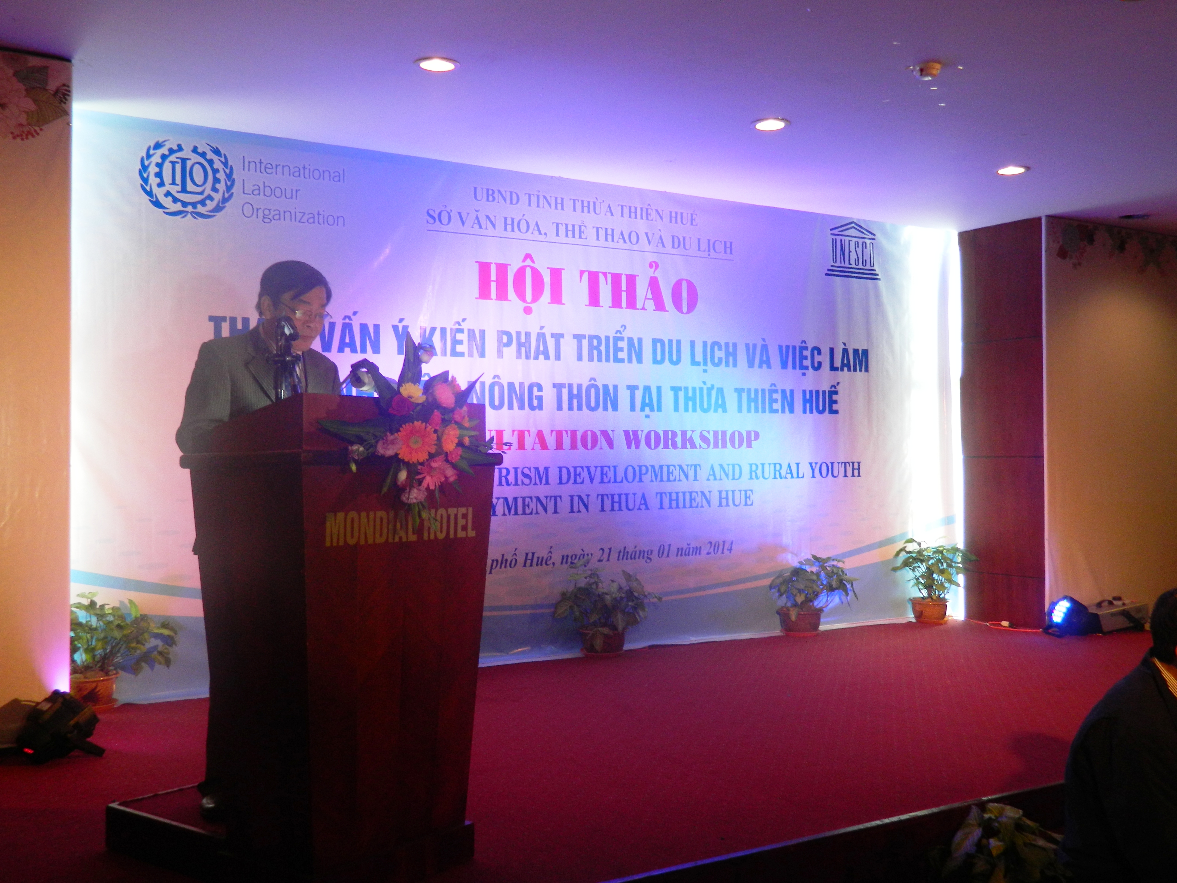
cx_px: 588
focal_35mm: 35
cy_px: 442
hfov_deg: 52.6
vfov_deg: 40.7
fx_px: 1190
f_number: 3.3
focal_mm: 6.2
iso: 200
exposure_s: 1/40
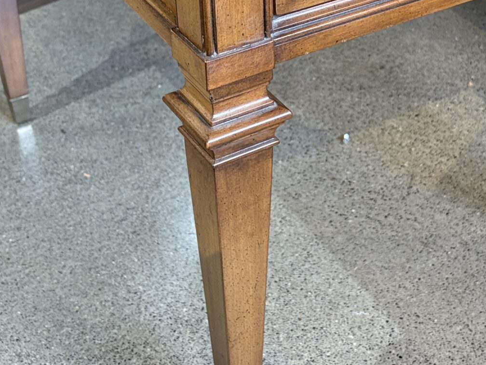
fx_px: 927
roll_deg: -0.7
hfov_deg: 29.2
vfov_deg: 21.9
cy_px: 58
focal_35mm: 66
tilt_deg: -31.4
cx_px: 328
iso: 250
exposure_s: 1/60
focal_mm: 5.96
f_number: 1.6
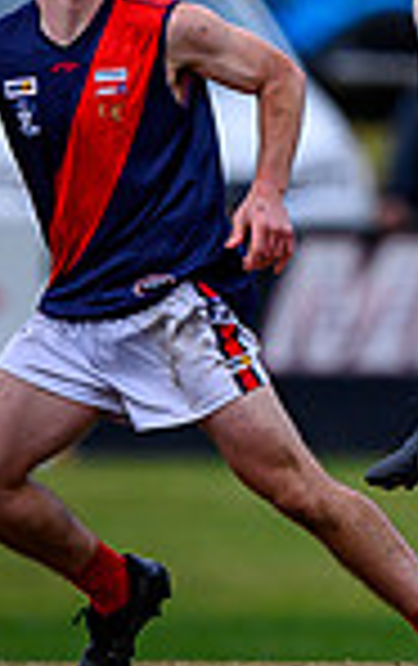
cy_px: -165
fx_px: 45482
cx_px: 633
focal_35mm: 2505
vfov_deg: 0.8
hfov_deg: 0.5
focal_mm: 500
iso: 320
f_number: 4
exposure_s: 1/1600
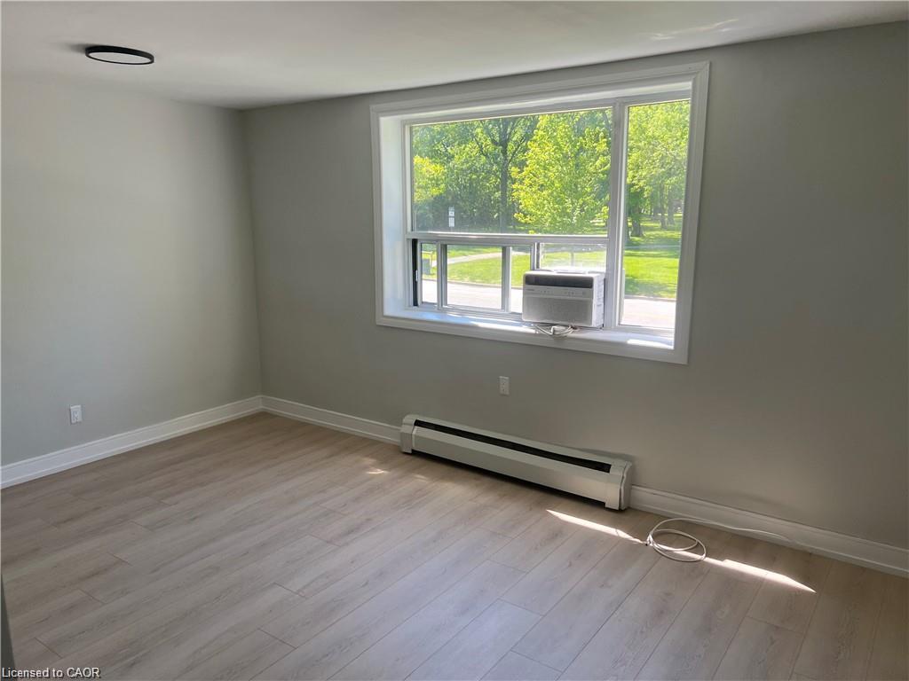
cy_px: 340
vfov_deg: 53.1
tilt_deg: -9.9
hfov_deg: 67.3
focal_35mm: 26
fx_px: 683
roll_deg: +0.0
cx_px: 454
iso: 40
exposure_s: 1/268
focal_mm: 5.7
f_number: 1.5
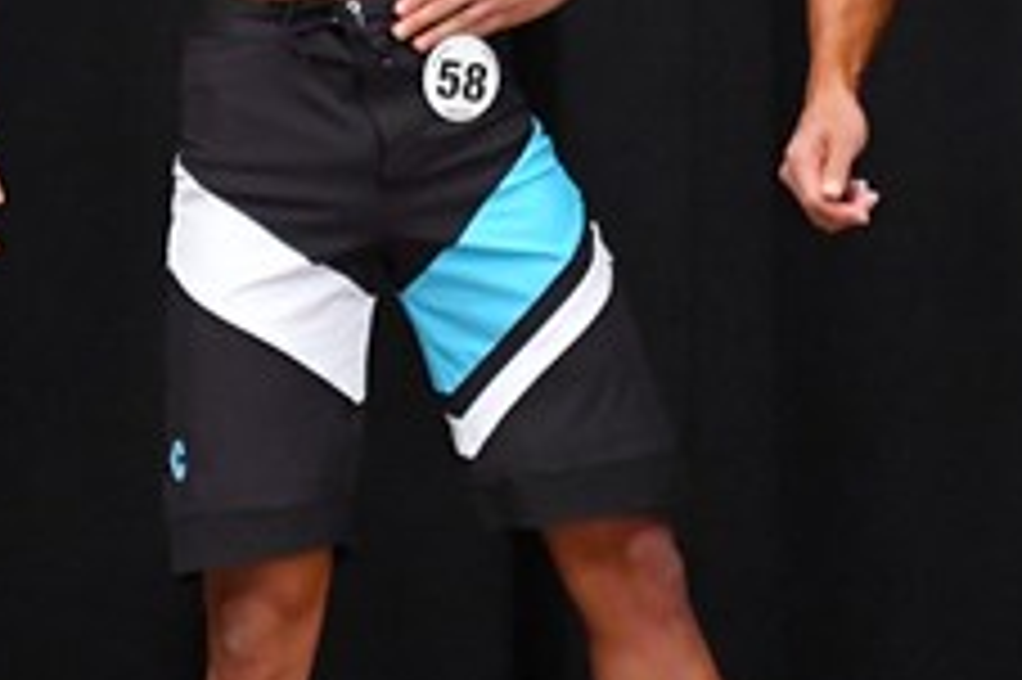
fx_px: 24708
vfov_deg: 1.6
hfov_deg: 2.4
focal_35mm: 871
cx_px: -47
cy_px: 144
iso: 8000
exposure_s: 1/400
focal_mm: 170
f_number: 5.6
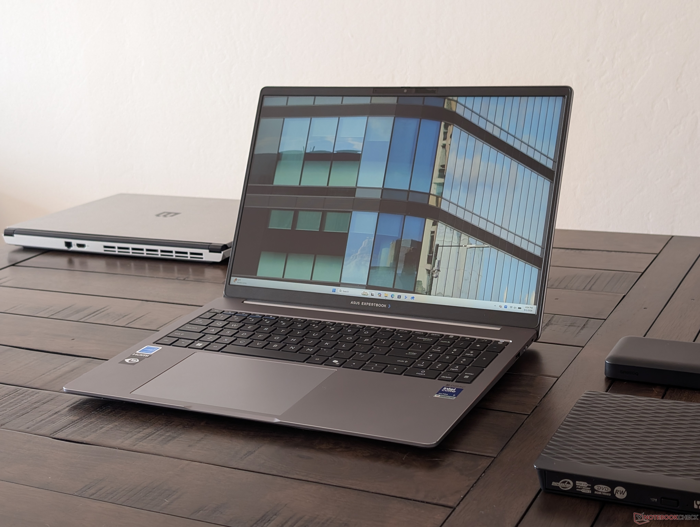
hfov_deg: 38.9
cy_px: 264
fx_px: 992
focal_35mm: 49
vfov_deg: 29.7
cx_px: 350
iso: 88
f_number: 1.68
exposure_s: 1/52.6
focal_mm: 6.9
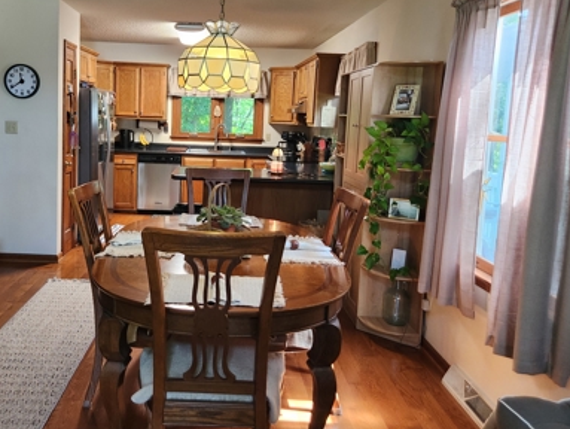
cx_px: 203
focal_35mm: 32
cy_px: 162
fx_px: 527
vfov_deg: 43.9
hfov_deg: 55.9
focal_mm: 5.4
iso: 400
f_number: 1.8
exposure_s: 1/120
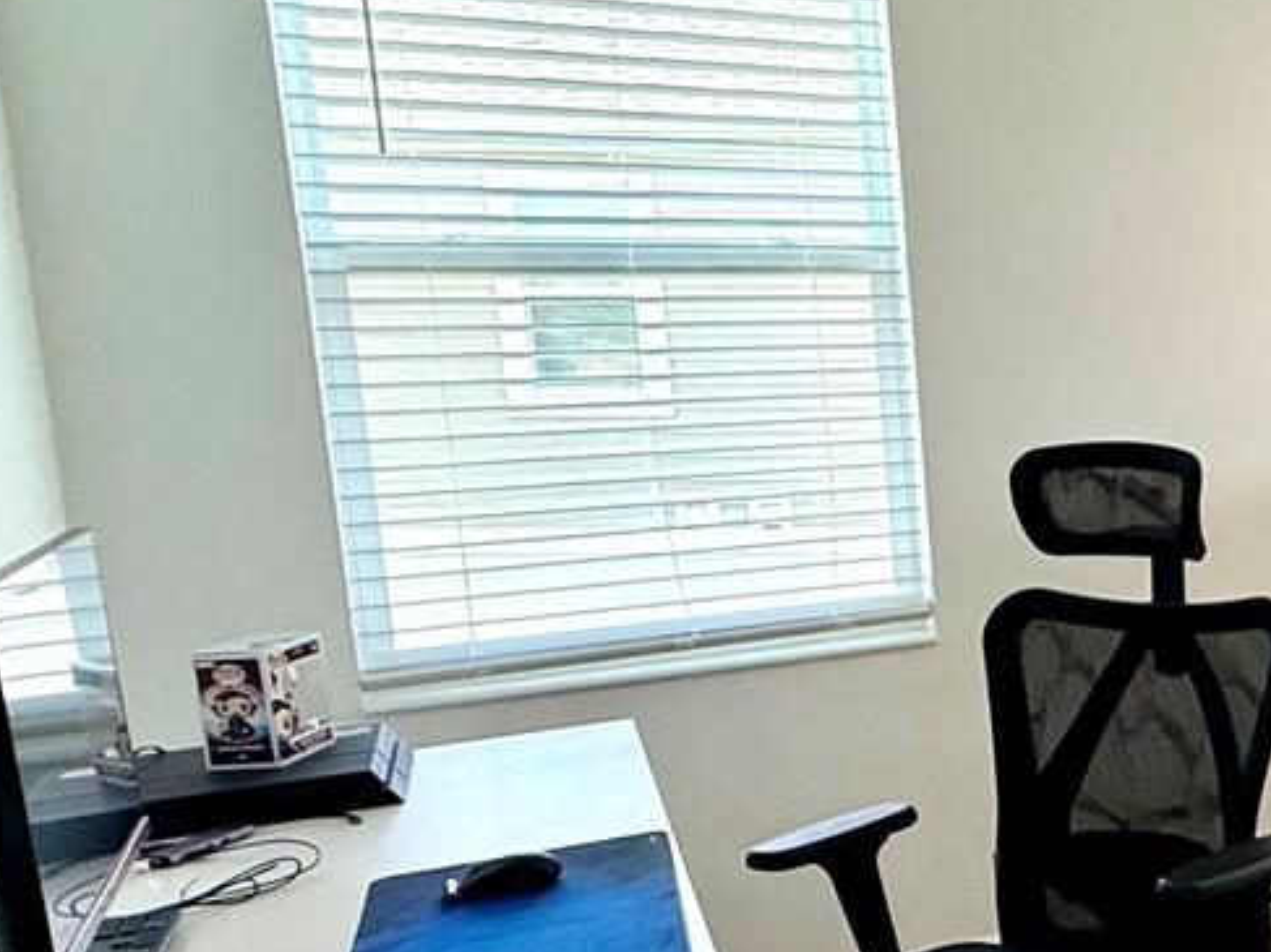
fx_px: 1689
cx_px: 1736
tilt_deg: -6.8
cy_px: 524
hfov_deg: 30.4
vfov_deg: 31.5
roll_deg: -0.1
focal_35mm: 46
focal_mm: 2.22
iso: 160
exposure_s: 1/120
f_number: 2.2
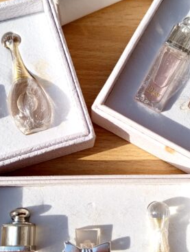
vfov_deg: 36.7
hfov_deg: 28.0
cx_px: 102
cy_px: 146
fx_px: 380
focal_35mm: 52
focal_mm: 5.24
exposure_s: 1/736
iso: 50
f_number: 1.7
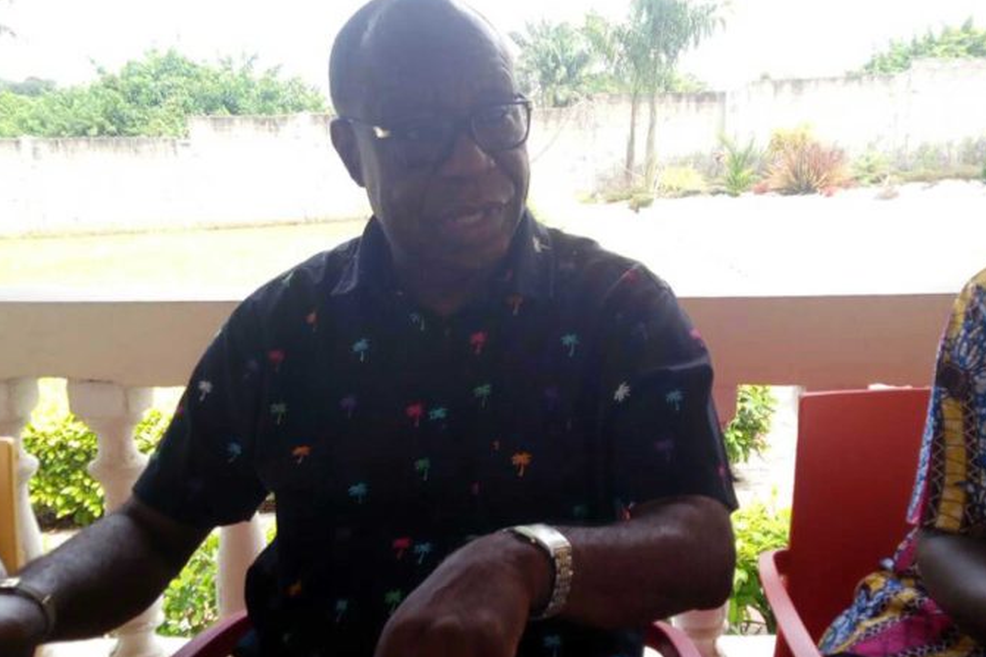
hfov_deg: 65.5
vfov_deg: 46.4
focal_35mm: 28
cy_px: 328
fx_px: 767
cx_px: 483
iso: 200
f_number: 8
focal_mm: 18
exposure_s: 1/200
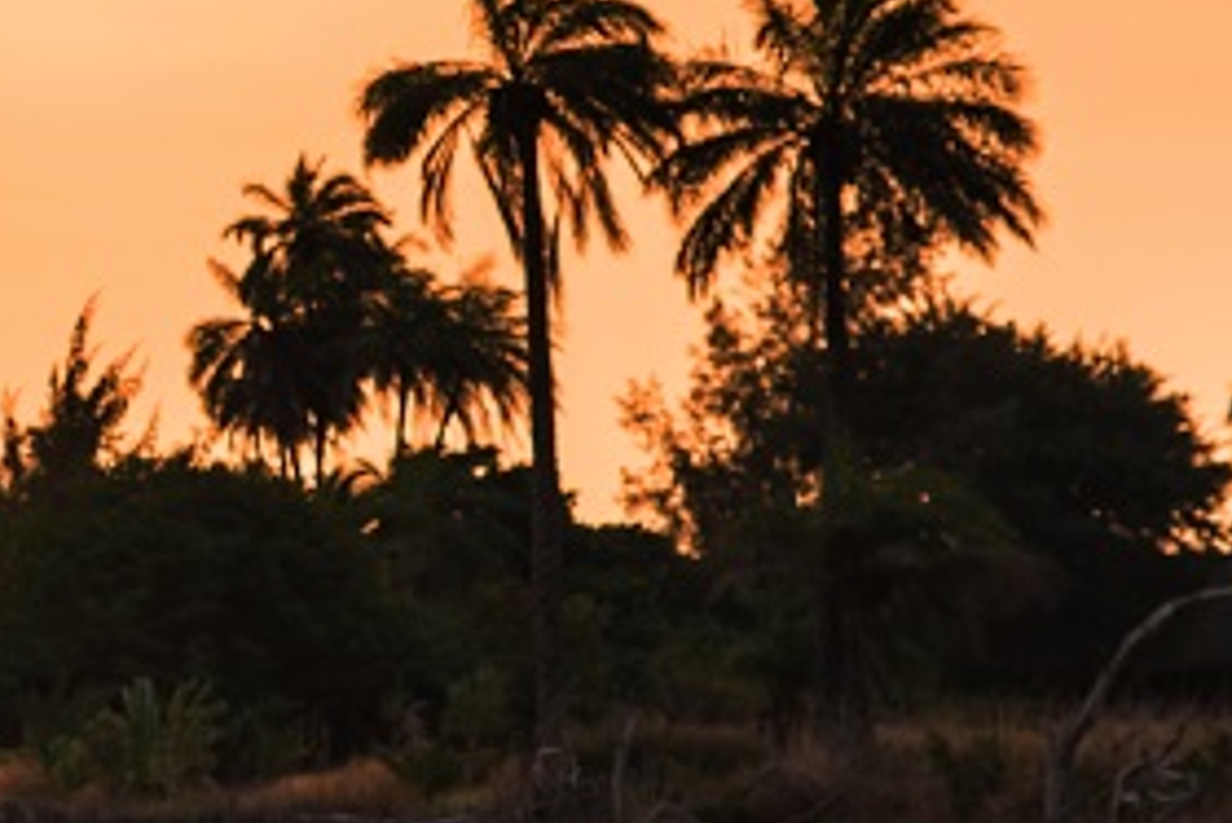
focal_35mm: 366
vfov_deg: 3.8
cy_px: 387
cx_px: -339
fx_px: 12531
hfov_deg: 5.6
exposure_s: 1/500
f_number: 6.3
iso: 250
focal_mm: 85
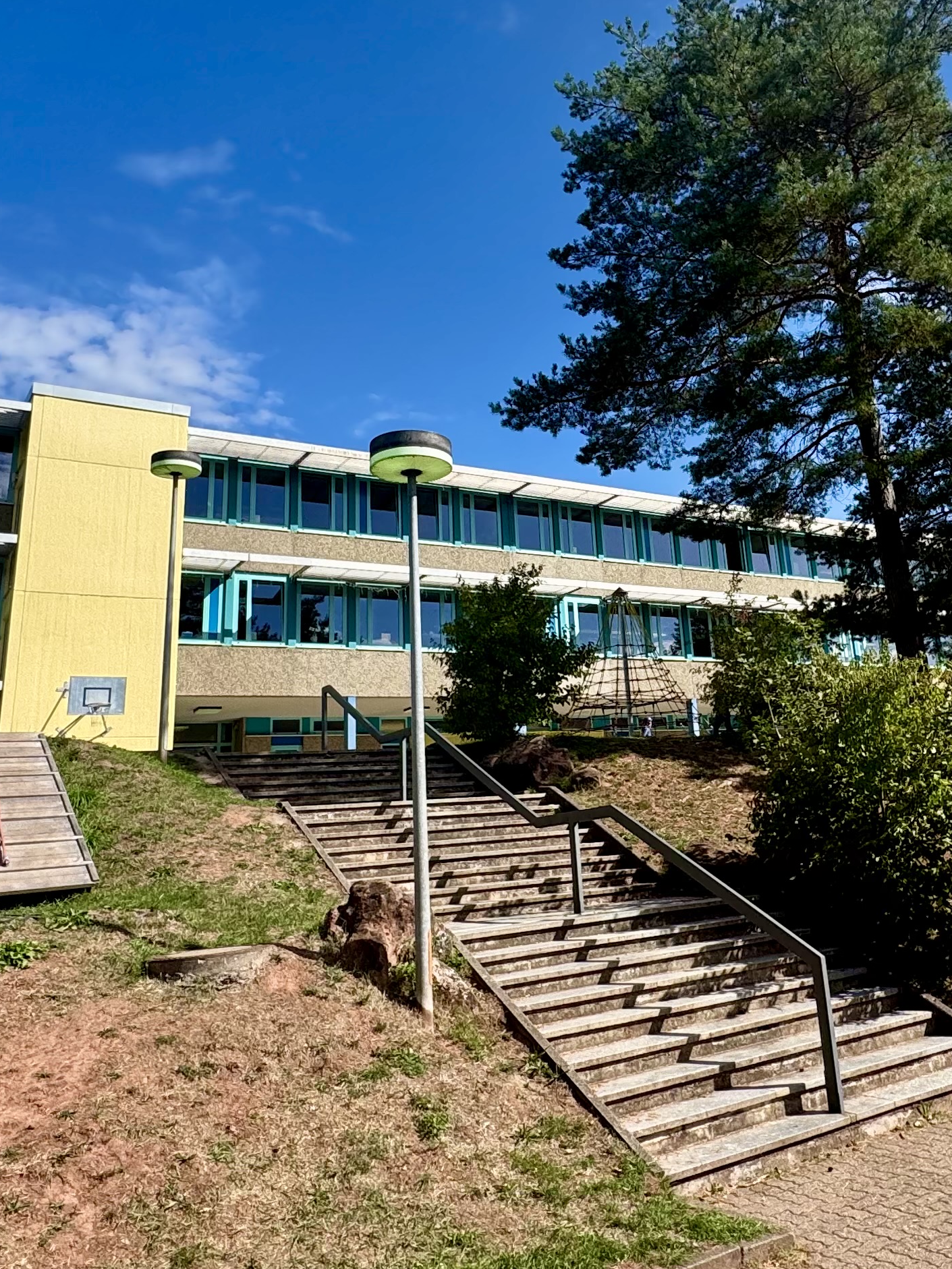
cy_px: 488
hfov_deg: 45.9
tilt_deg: +18.6
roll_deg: +5.8
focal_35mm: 30
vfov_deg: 59.3
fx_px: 1100
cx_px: 650
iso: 40
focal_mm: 2.22
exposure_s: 1/1299
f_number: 2.2
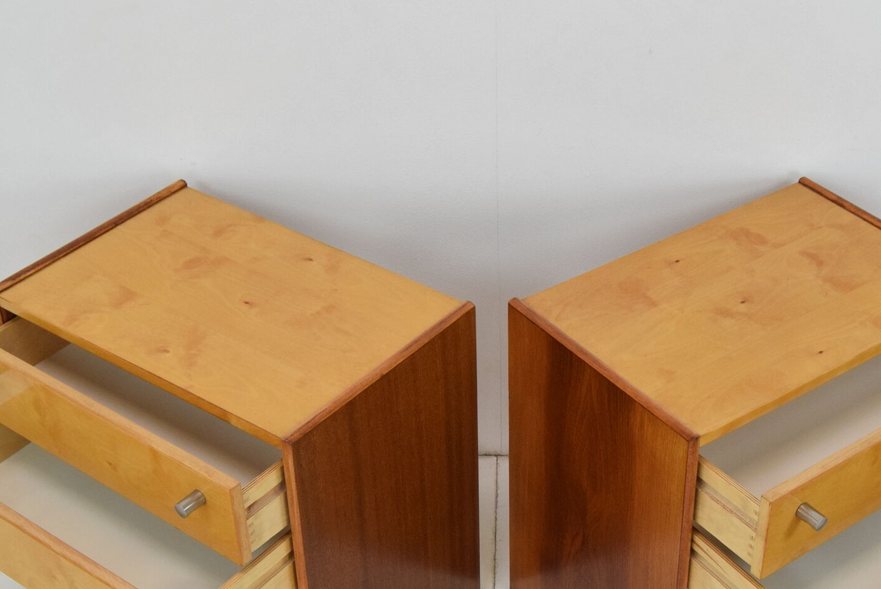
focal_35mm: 64
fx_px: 1567
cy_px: 401
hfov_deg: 31.4
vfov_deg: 21.2
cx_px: 495
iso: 1600
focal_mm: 30
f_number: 8
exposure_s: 1/250
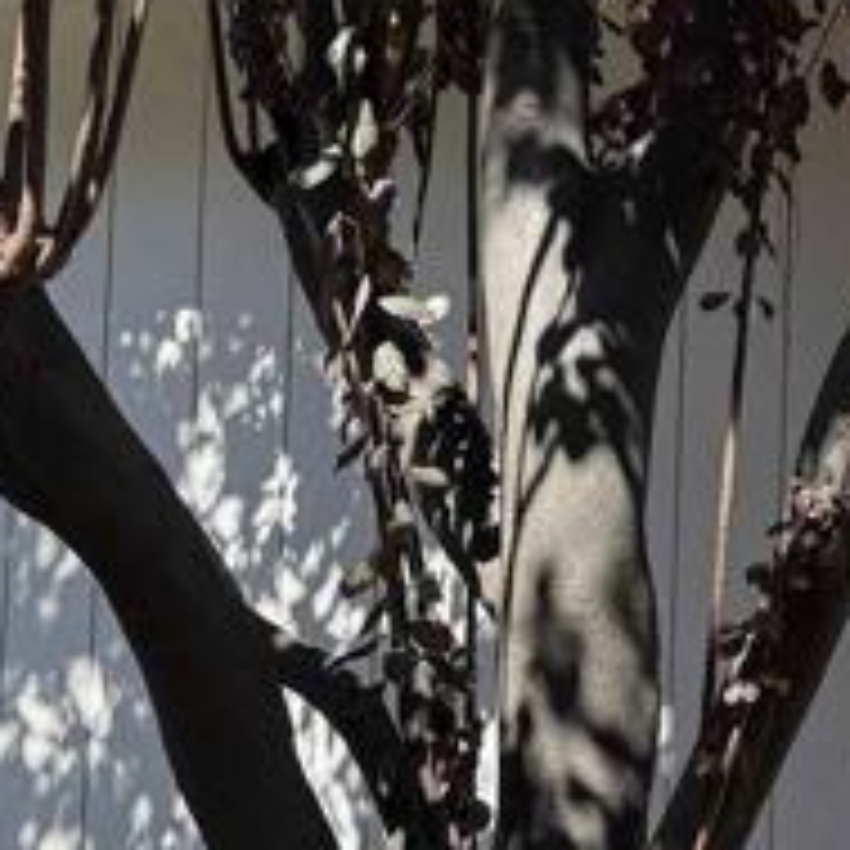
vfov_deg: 15.1
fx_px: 3195
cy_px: 670
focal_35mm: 115
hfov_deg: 14.3
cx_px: 1196
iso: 100
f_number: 1.78
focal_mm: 6.76
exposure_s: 1/1314
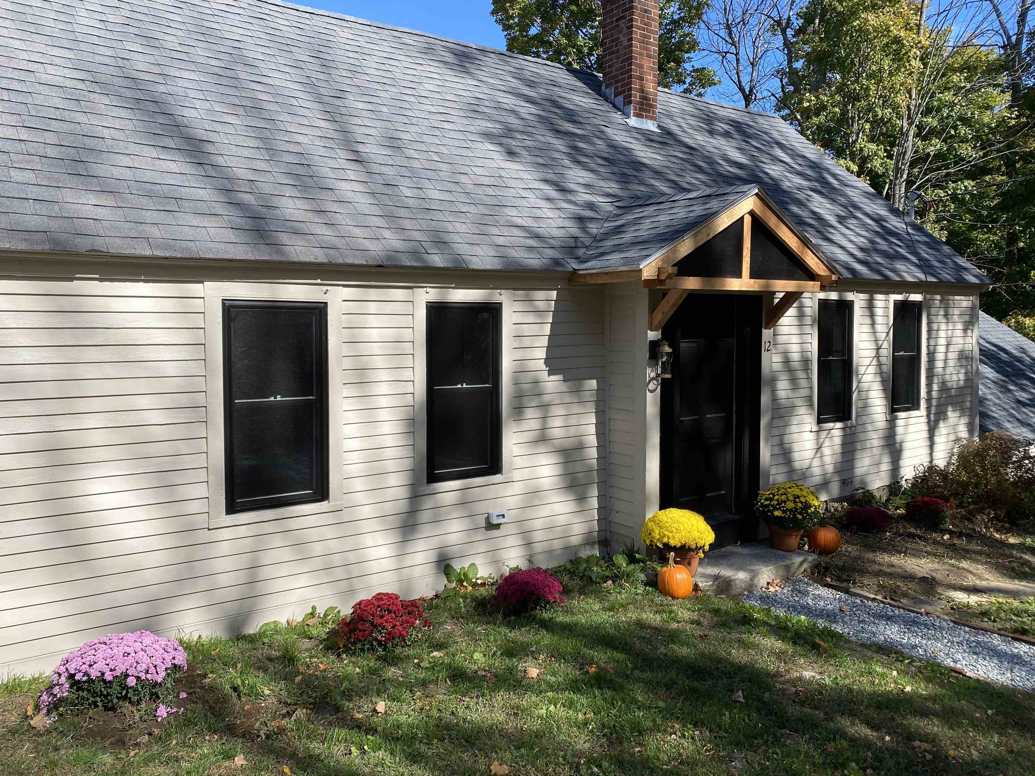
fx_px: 807
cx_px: 514
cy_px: 382
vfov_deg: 51.4
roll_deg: -0.6
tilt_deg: -3.3
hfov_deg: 65.3
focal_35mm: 27
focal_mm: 4.25
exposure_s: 1/1996
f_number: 1.8
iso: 32
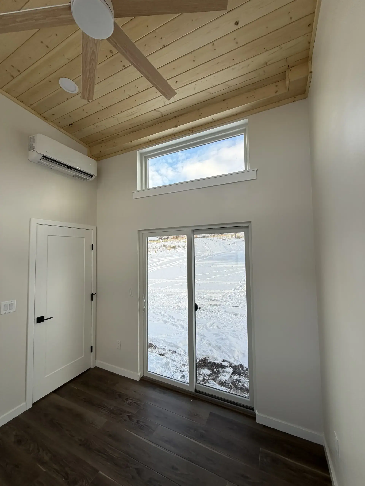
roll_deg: +2.1
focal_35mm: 14
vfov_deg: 102.1
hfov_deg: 85.7
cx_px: 182
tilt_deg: +4.3
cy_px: 243
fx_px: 197
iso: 40
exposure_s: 1/165
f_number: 2.2
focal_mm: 2.2
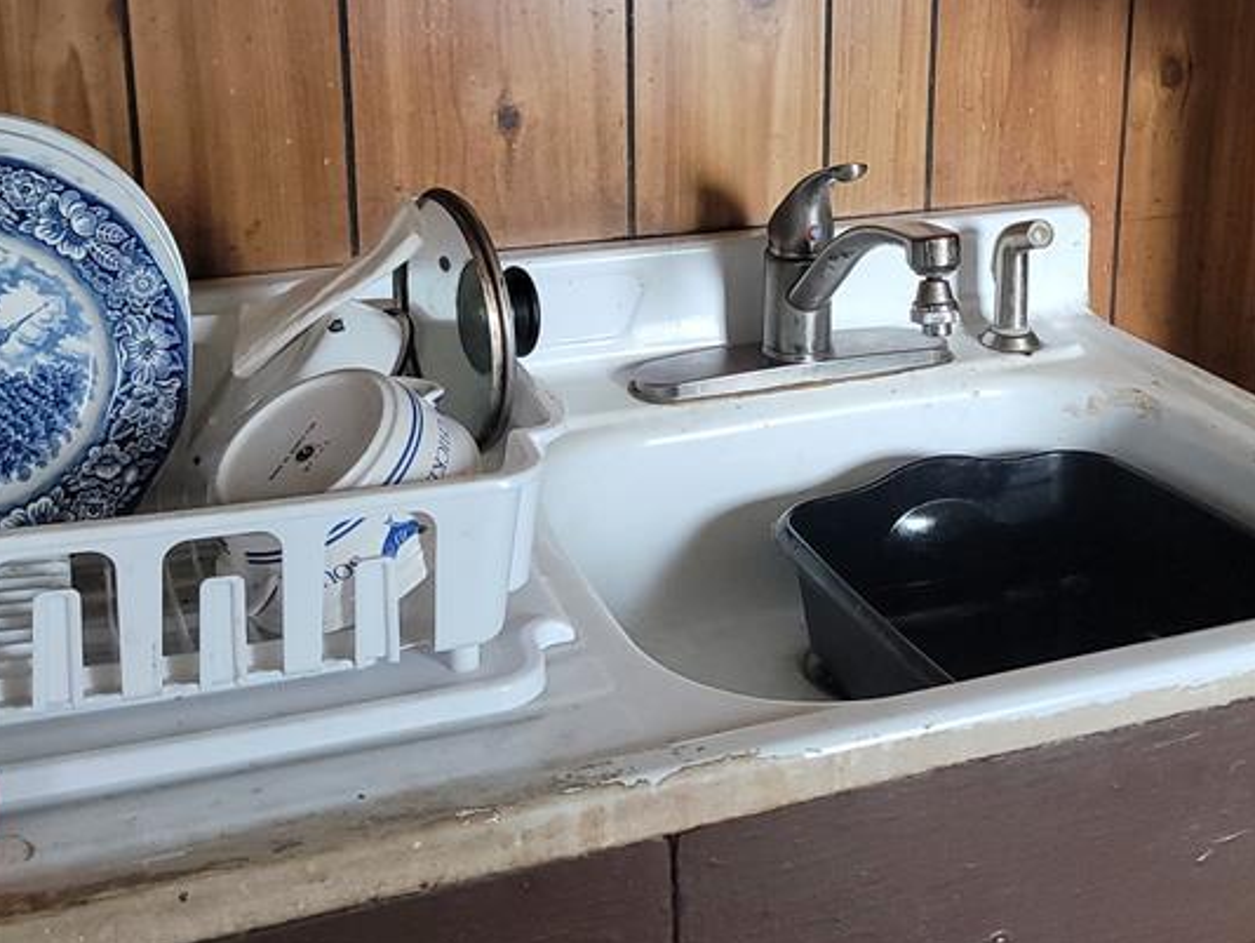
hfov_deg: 41.1
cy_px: 165
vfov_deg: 30.6
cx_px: 738
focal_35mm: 46
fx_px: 1668
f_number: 1.8
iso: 320
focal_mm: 6.7
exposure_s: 1/40
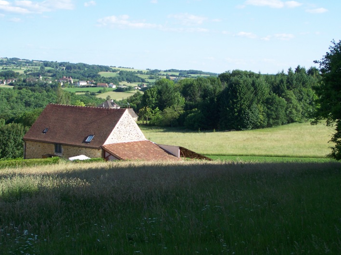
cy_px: 116
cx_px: 189
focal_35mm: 70
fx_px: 689
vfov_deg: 21.0
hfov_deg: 27.8
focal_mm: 10.3
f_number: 3.2
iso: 64
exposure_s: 1/500
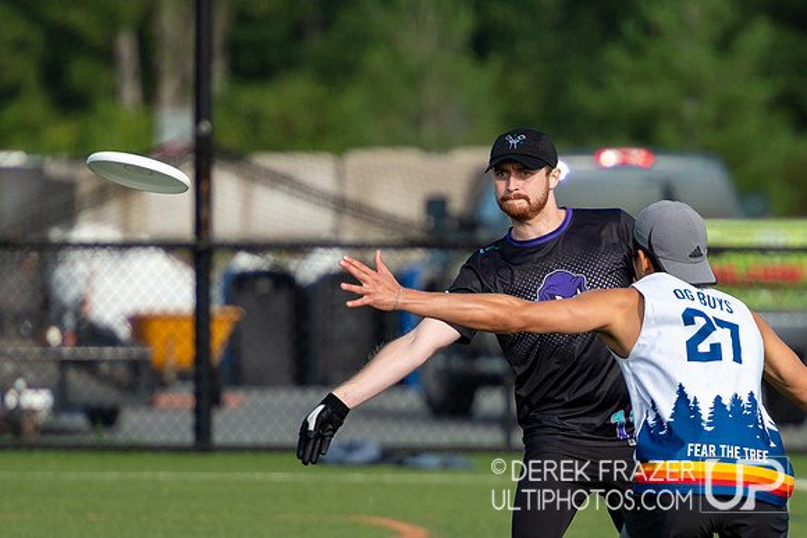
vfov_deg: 1.6
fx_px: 18795
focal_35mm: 838
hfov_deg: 2.5
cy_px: 369
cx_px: 565
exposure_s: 1/1600
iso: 450
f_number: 5.6
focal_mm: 400
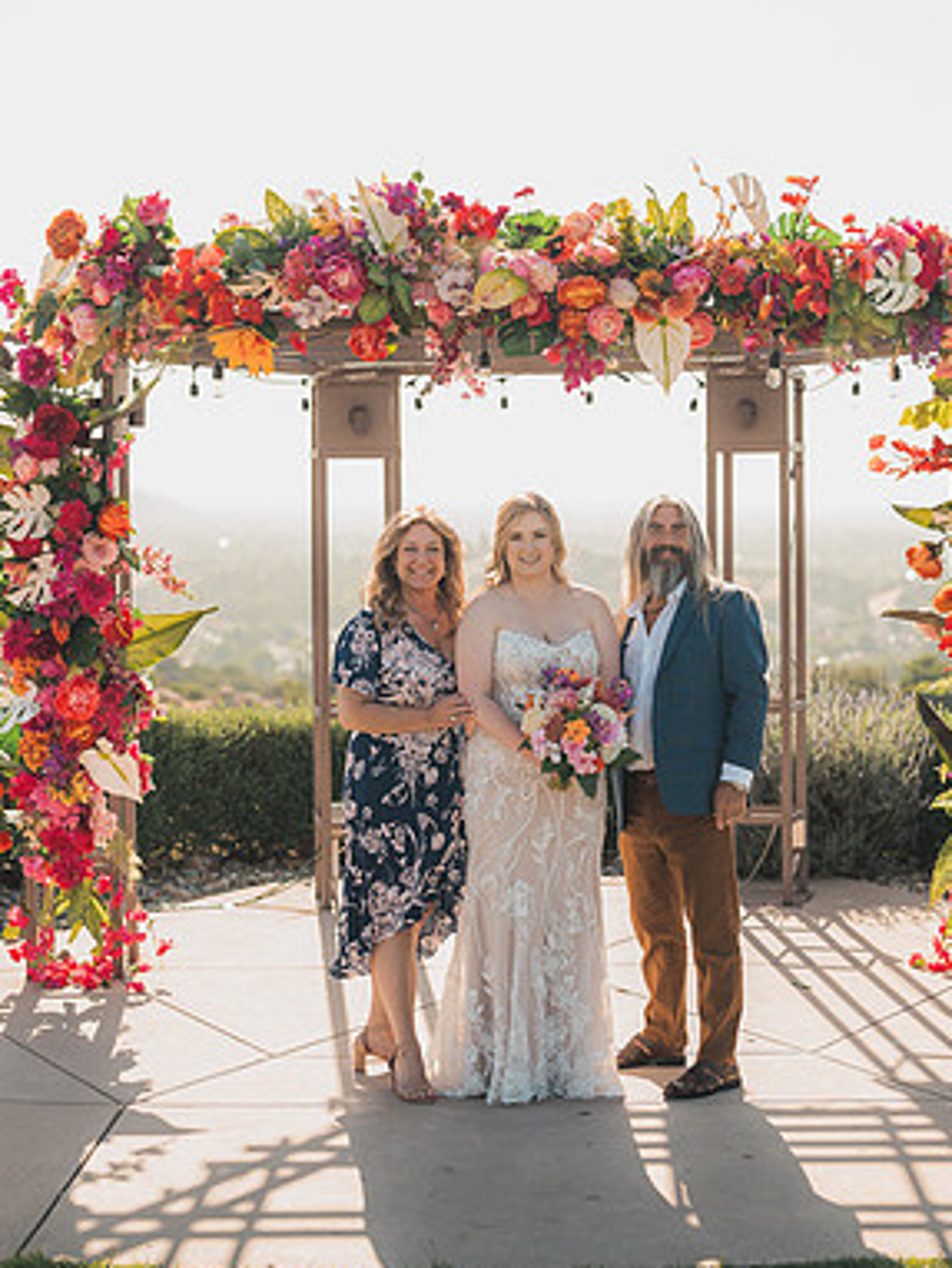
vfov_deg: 26.7
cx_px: 541
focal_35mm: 73
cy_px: 632
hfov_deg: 20.2
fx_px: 2674
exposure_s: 1/1000
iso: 50
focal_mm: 50
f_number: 2
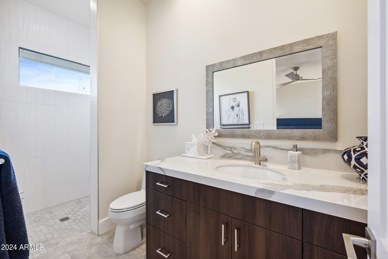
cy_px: 130
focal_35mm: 15
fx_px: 162
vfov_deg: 77.4
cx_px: 194
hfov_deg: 100.4
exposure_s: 1/100
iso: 2500
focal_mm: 15
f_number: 8
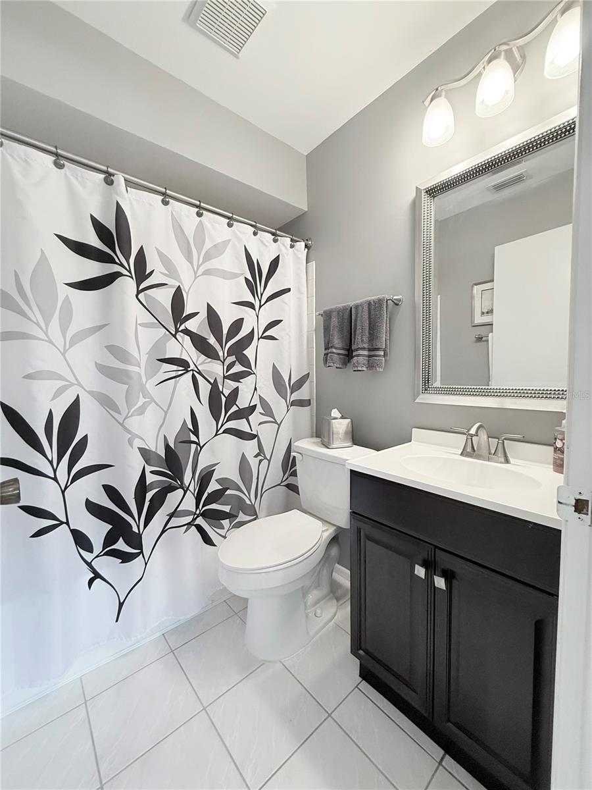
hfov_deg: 85.7
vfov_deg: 102.1
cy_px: 395
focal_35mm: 14
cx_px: 296
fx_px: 319
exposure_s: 1/60
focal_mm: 2.22
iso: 320
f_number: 2.2
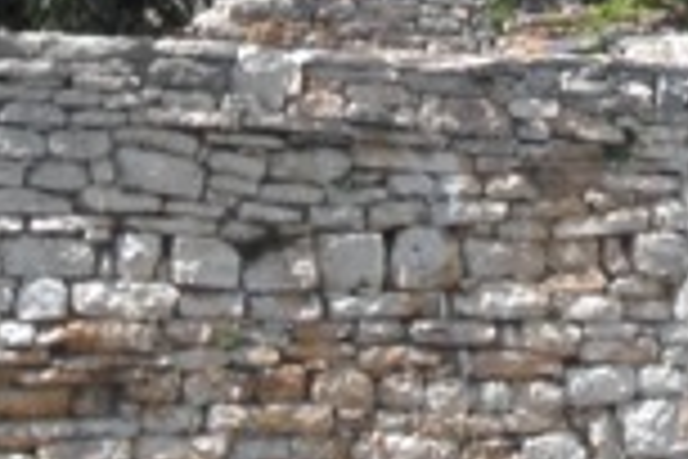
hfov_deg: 9.7
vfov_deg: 6.3
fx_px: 4013
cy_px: -587
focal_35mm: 210
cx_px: 701
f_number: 8.5
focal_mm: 5
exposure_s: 1/100
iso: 64
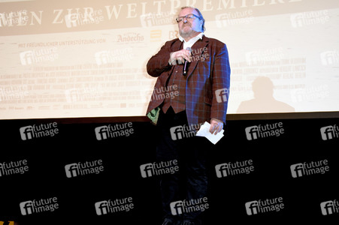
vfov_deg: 18.9
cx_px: 170
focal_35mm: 72
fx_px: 677
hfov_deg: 28.1
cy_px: 112
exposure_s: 1/100
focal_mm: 48
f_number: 6.3
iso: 1600
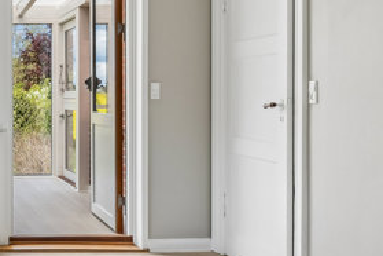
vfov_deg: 21.0
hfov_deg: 28.0
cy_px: 92
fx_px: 685
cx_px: -56
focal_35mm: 64
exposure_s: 1/50
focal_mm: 15
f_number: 8
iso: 200
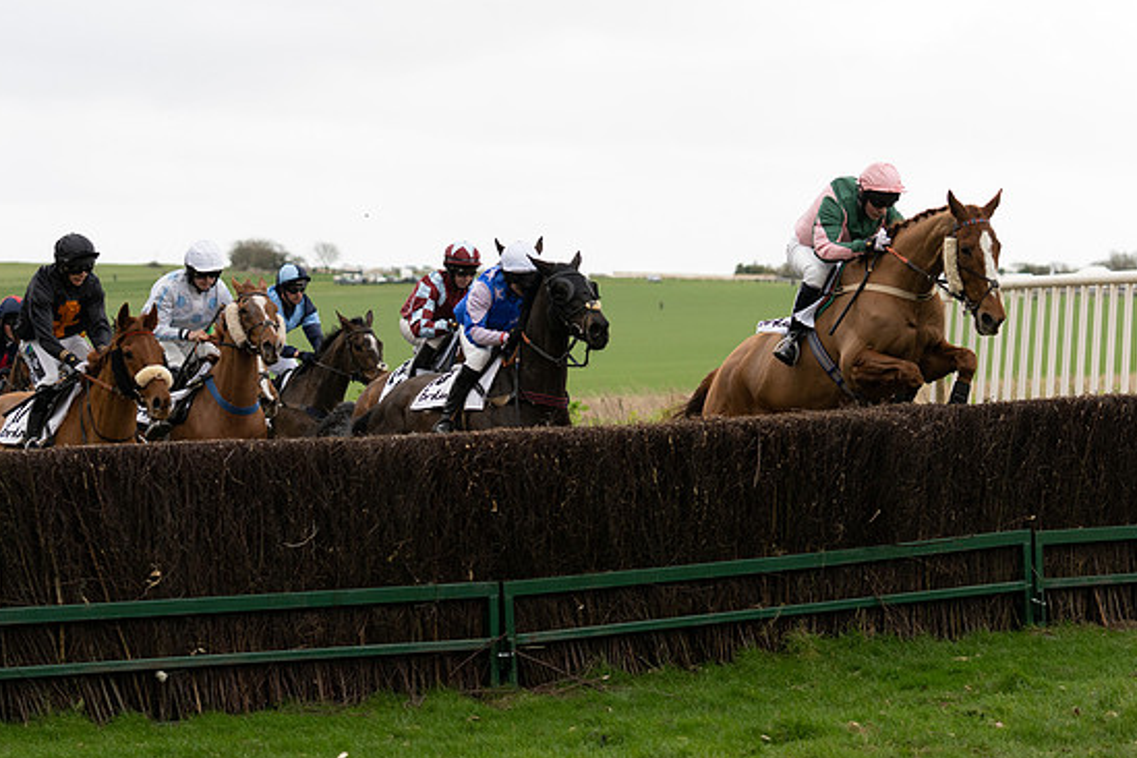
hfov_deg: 18.4
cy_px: 390
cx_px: 553
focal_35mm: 111
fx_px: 3505
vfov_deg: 12.3
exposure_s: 1/2000
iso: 800
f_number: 2.8
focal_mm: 70
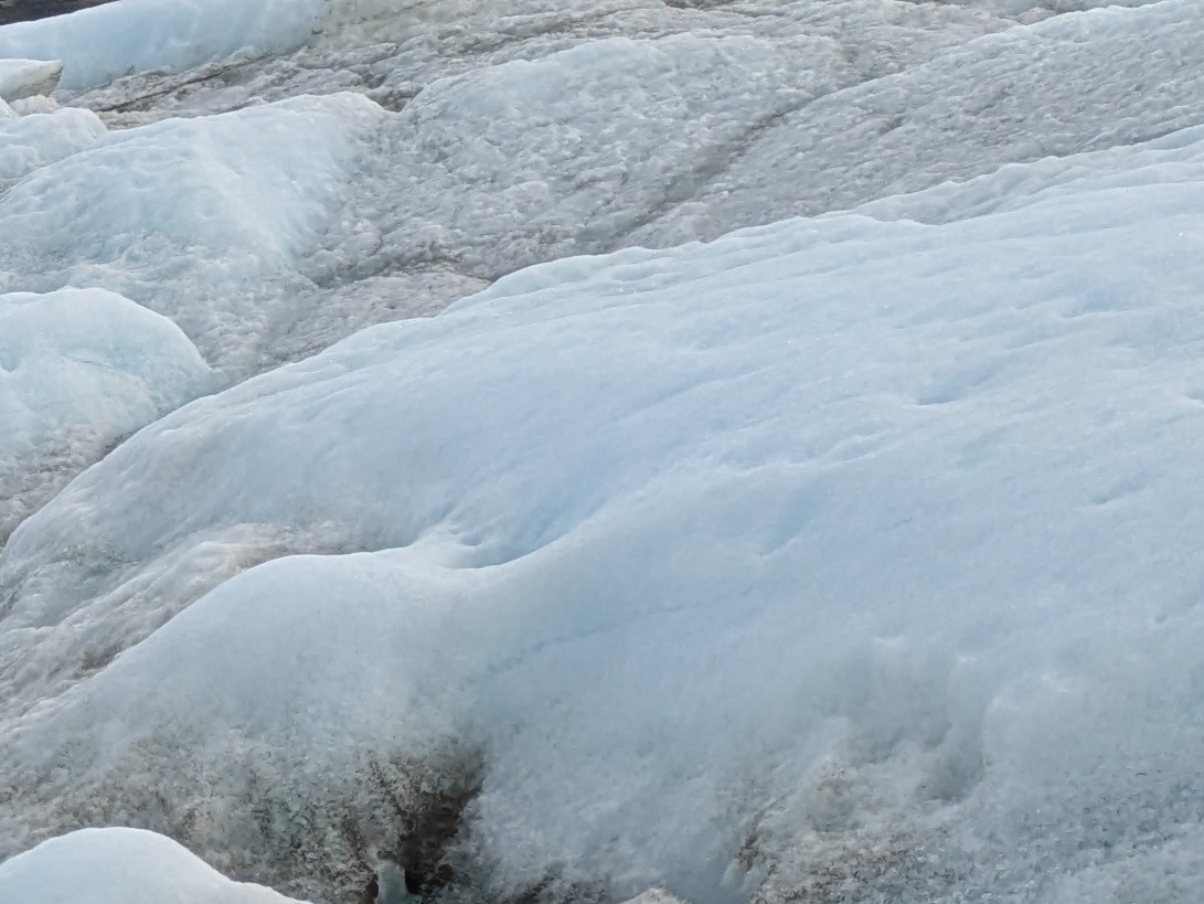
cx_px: -1025
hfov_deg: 15.6
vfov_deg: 14.0
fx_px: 3688
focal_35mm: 106
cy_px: 391
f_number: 1.89
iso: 87
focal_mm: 5.43
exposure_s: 1/4184
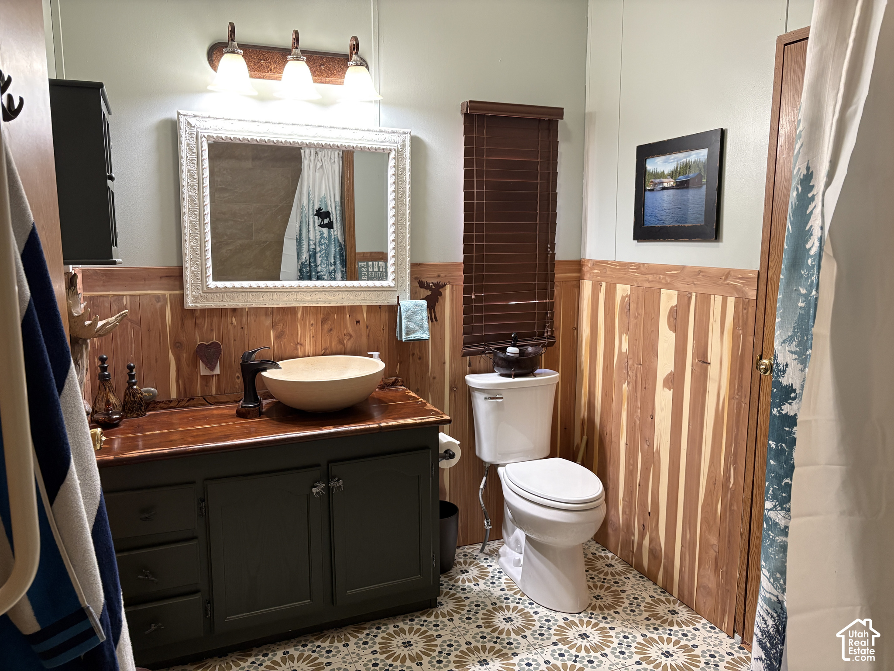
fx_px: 671
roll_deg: +0.3
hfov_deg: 67.3
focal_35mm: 26
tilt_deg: -7.8
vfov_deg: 53.1
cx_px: 447
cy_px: 336
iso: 250
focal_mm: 5.96
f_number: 1.6
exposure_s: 1/60
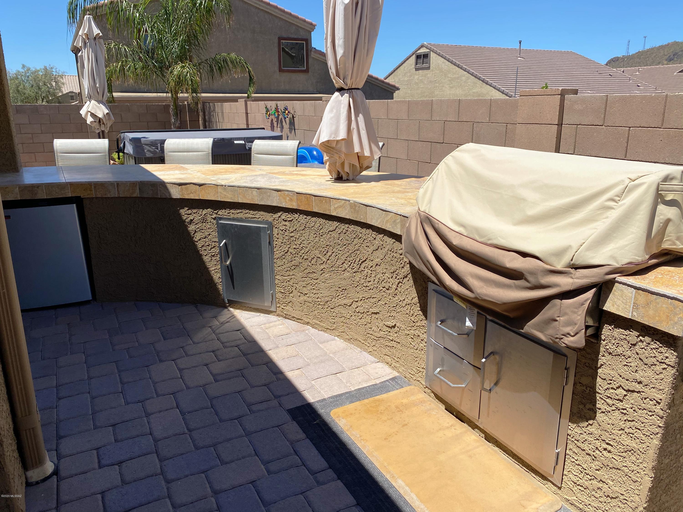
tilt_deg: -15.2
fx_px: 513
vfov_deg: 53.1
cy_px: 256
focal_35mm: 26
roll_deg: +1.3
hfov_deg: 67.3
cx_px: 342
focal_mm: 4.25
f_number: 1.8
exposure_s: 1/2890
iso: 32
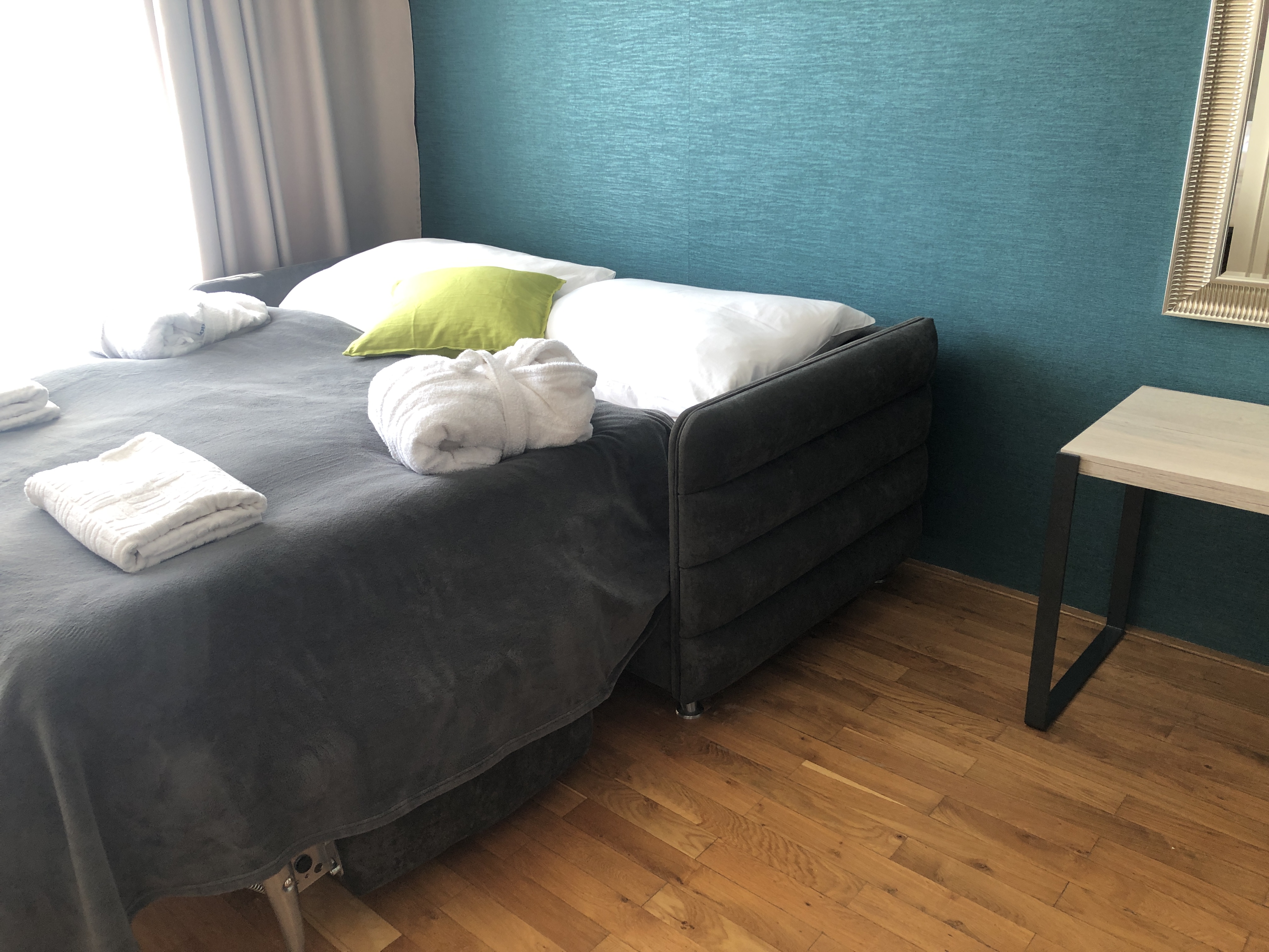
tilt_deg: -21.2
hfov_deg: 63.4
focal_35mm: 28
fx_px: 1026
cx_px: 634
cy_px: 476
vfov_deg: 49.7
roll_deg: +2.4
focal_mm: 3.99
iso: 32
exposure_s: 1/50
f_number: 1.8
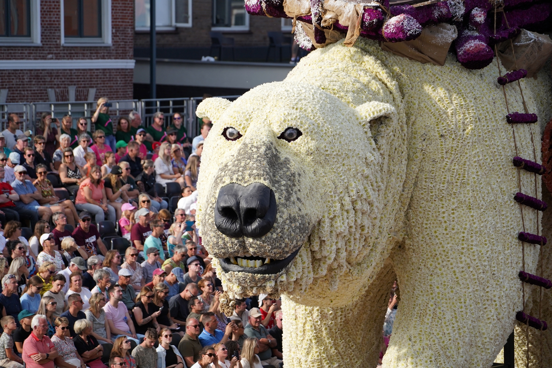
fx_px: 3066
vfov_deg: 6.9
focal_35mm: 200
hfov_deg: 10.3
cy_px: 184
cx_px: 276
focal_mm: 200
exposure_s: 1/3200
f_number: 4
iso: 500
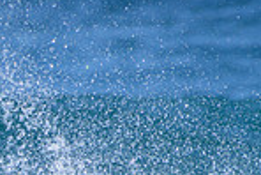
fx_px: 28404
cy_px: 277
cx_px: -159
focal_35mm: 3914
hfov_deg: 0.5
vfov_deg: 0.4
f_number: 11
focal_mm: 1000
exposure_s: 1/2000
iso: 1000
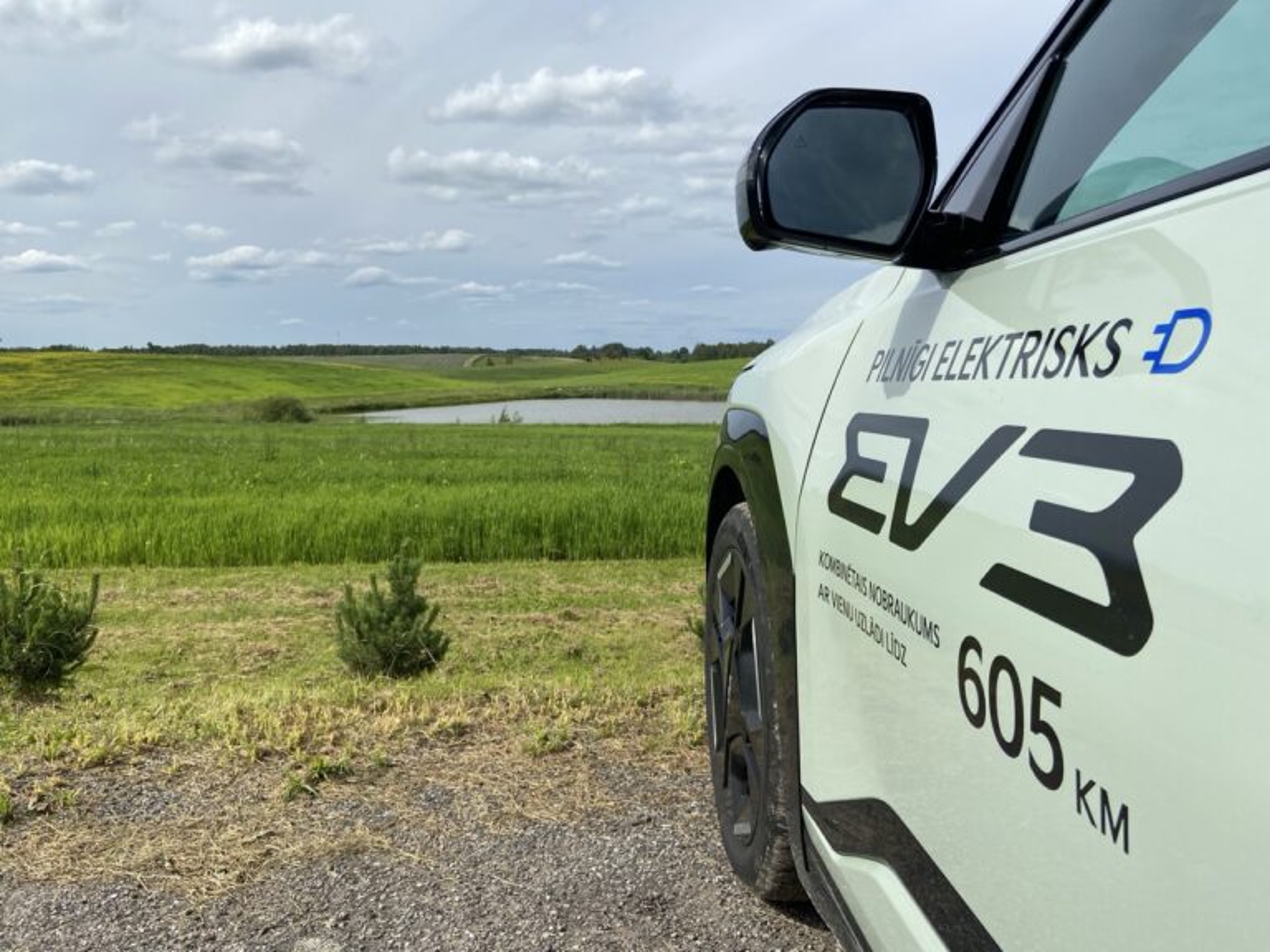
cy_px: 476
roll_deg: -0.3
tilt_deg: -8.1
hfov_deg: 67.3
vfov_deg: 53.1
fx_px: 954
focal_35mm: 26
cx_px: 635
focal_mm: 4.25
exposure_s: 1/3984
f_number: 1.8
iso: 32
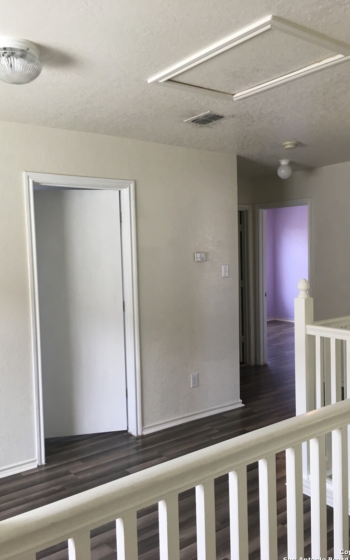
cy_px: 282
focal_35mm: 31
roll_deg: +2.9
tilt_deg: -3.8
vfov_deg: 61.2
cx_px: 184
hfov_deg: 40.6
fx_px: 473
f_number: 2.2
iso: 25
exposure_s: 1/40
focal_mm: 4.15
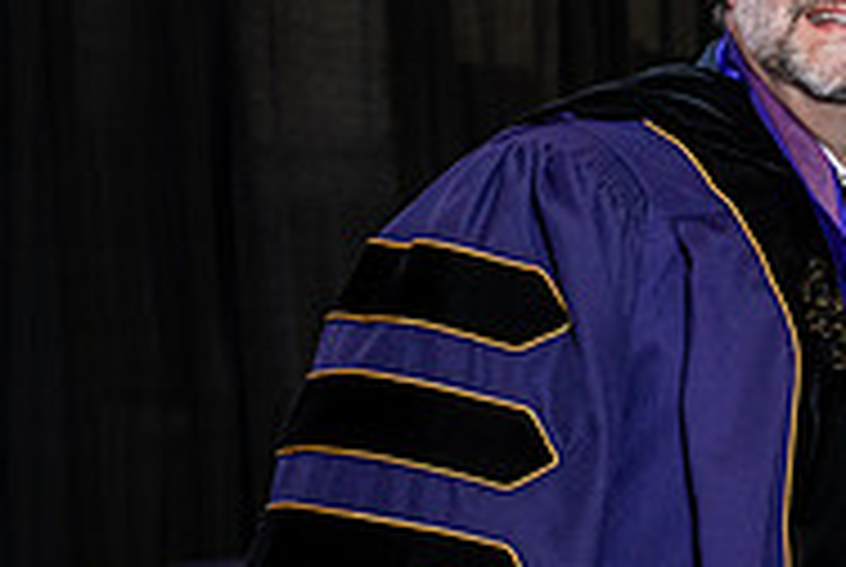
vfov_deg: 7.4
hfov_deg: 10.7
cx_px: 1251
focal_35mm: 185
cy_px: 322
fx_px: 4354
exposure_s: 1/200
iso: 1250
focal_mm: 60
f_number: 5
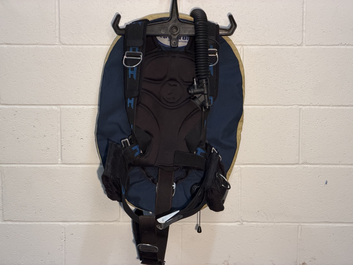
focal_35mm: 100
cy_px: 132
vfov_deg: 14.8
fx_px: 1020
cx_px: 176
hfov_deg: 19.6
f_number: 2.8
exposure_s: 1/120
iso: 320
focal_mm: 16.89
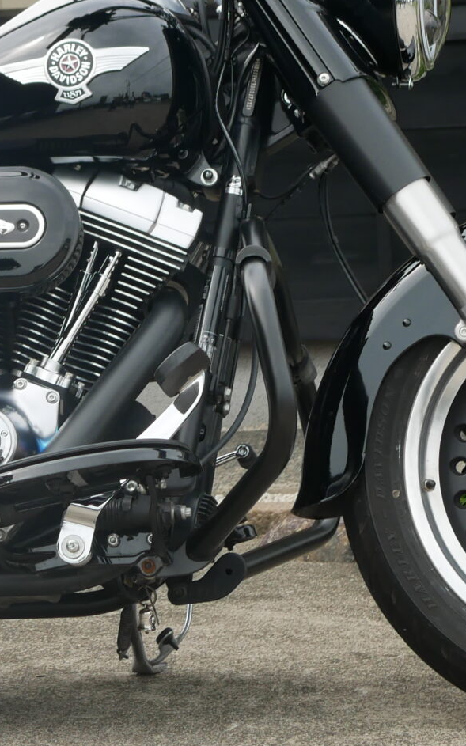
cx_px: -73
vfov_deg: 14.3
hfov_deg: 9.0
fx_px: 2927
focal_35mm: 144
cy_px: 22
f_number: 5
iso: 200
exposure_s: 1/500
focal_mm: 25
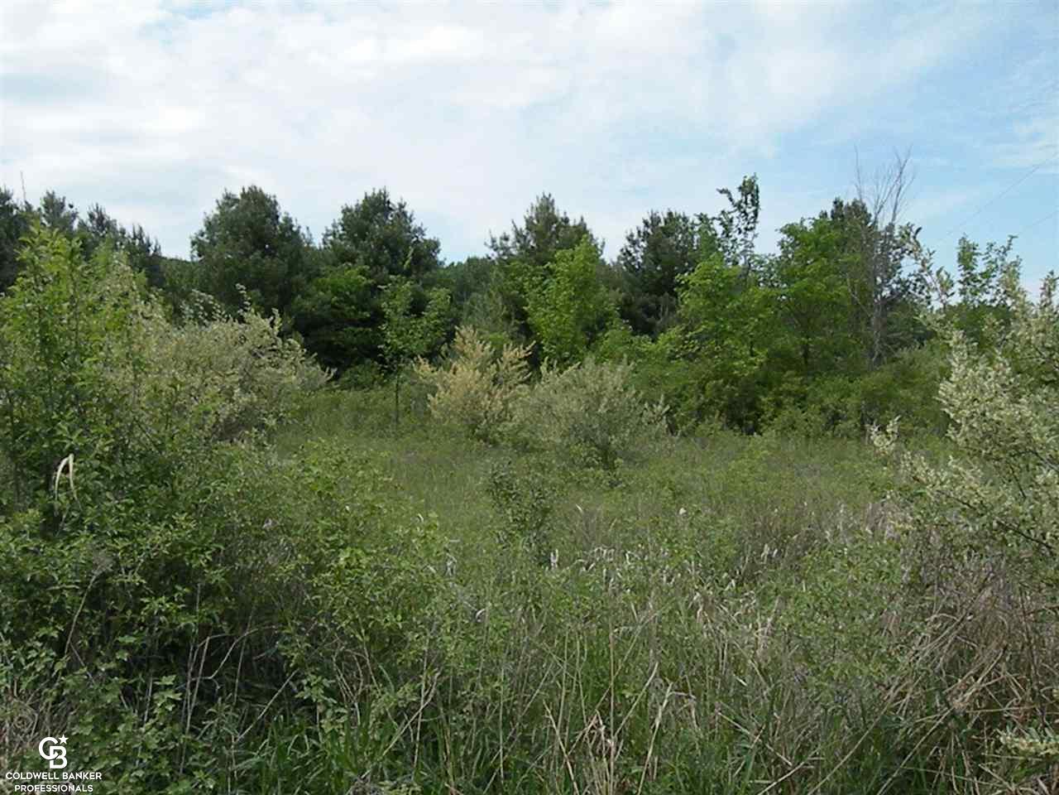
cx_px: 530
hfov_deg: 65.3
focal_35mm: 27
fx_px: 826
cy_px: 398
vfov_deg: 51.4
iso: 640
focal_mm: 4.7
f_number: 5.6
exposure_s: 1/2833
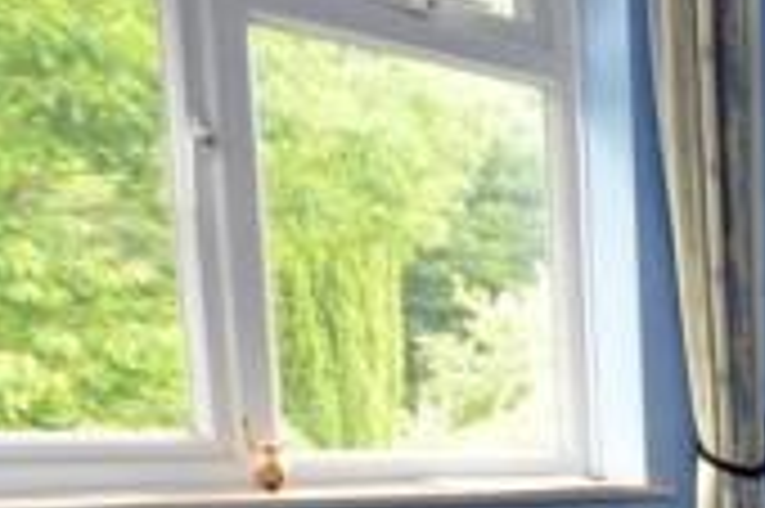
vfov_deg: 21.8
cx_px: 1292
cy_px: 593
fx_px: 1231
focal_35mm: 58
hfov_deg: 23.2
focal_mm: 10
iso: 800
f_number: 4
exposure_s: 1/60
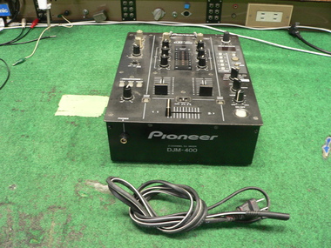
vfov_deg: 39.7
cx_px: 166
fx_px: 344
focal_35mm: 36
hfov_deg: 51.4
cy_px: 124
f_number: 2.8
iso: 200
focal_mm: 6
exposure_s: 1/8
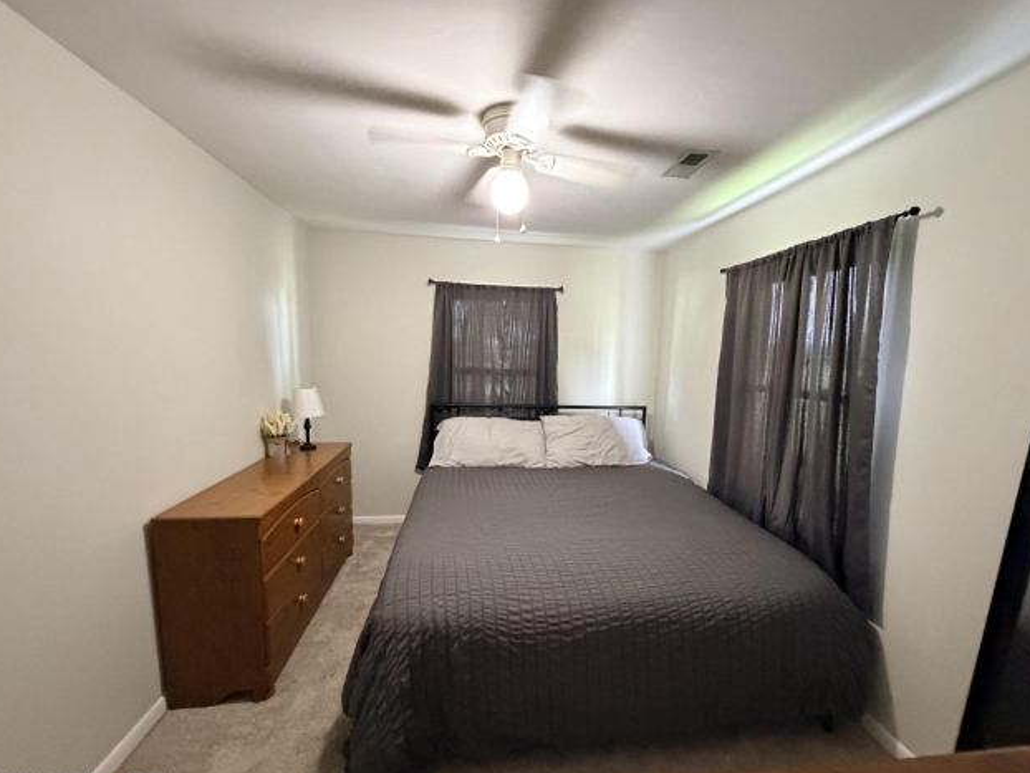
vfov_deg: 81.7
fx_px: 446
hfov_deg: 98.1
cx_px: 529
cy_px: 411
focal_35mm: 15
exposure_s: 1/60
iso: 1250
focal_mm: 2.22
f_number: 2.2
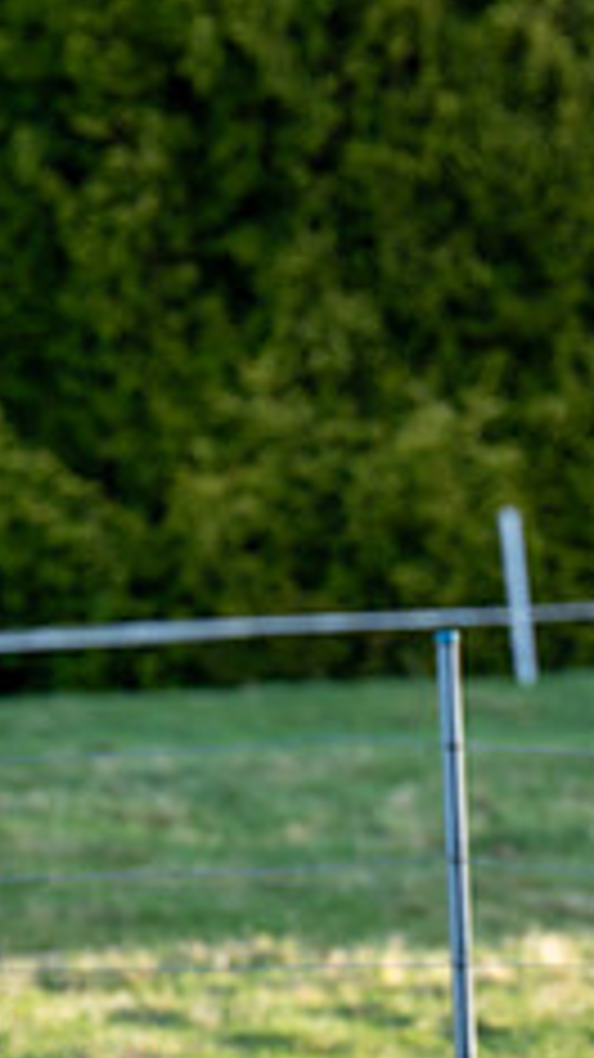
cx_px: -302
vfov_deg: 4.6
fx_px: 13203
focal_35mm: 471
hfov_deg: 2.6
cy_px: 511
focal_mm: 182
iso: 250
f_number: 4.5
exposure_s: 1/500
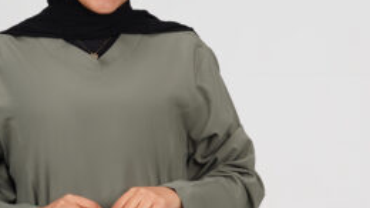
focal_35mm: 308
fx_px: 3021
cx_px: 70
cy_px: 258
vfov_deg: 3.9
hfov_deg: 7.0
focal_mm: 85
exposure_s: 1/160
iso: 125
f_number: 5
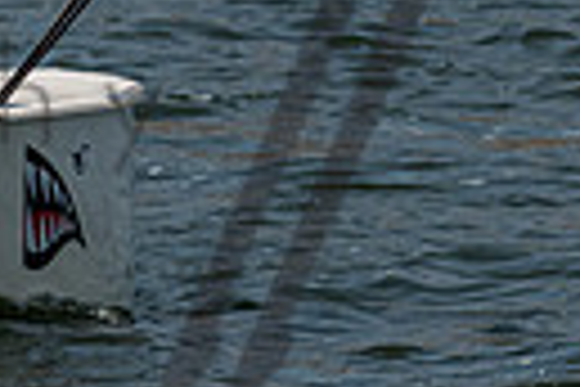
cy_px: -191
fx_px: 24342
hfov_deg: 1.4
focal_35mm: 1511
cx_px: -167
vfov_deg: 0.9
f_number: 8
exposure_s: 1/1600
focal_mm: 260
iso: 320
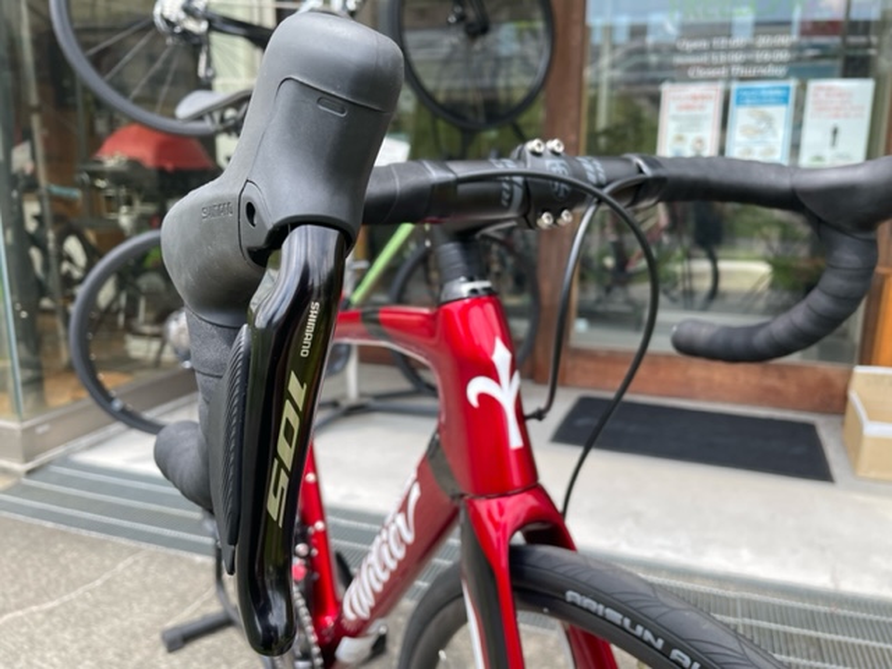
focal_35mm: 26
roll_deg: +0.4
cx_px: 446
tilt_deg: -12.1
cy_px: 334
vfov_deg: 53.1
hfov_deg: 67.3
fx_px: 670
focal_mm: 4.2
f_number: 1.6
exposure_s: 1/572
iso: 32
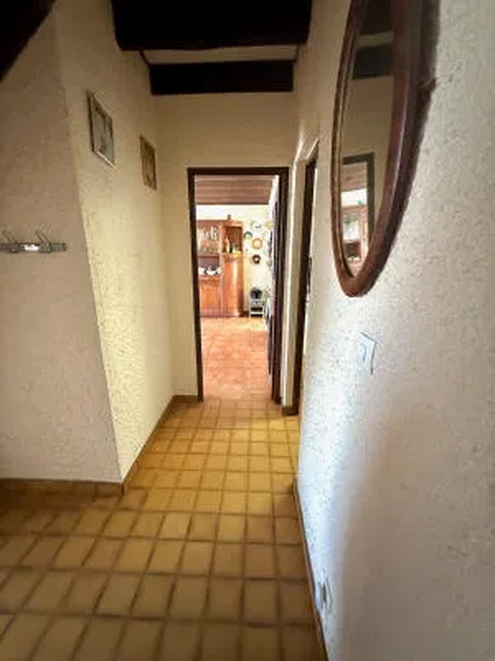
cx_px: 248
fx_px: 267
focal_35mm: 14
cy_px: 330
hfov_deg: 85.7
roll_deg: -2.5
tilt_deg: -14.1
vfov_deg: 102.1
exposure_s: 1/50
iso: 800
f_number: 2.2
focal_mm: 2.22
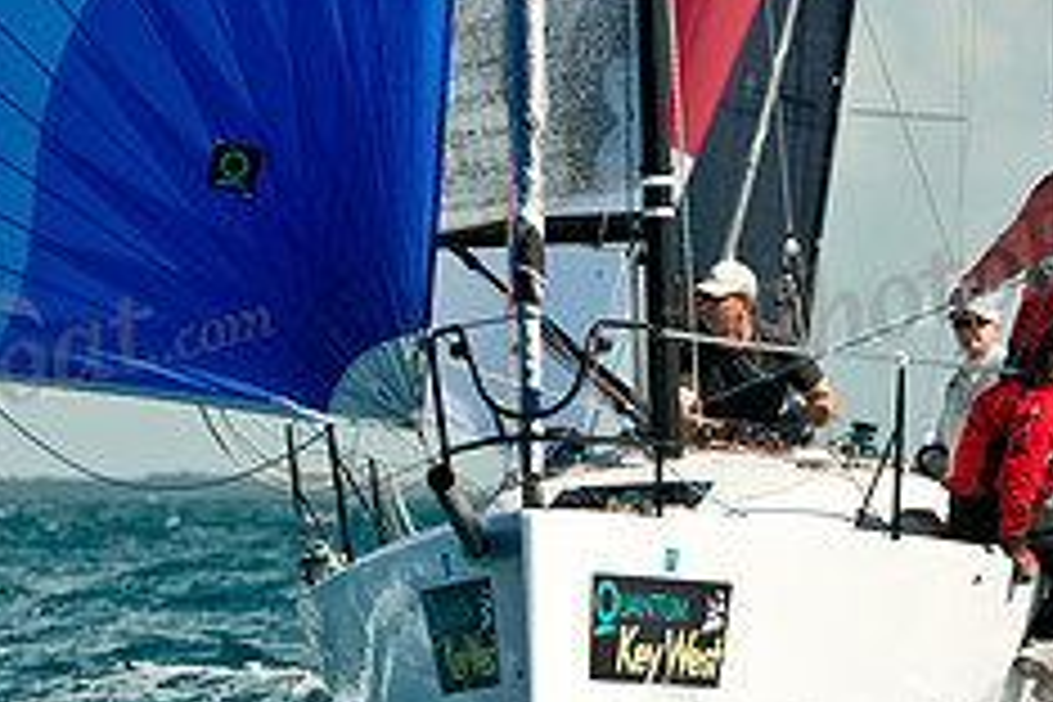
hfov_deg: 3.4
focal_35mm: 612
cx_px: 419
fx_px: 17900
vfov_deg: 2.2
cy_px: 80
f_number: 9
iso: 400
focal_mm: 220
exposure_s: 1/1600
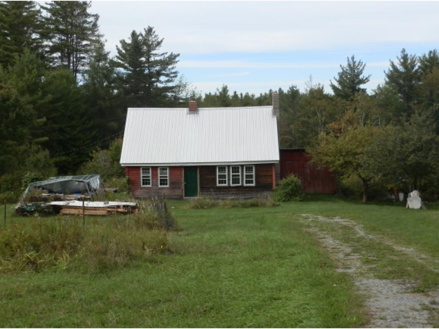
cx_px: 220
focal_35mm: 53
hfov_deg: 36.2
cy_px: 164
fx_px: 672
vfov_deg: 27.5
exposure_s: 1/400
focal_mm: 9.58
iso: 64
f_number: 3.6
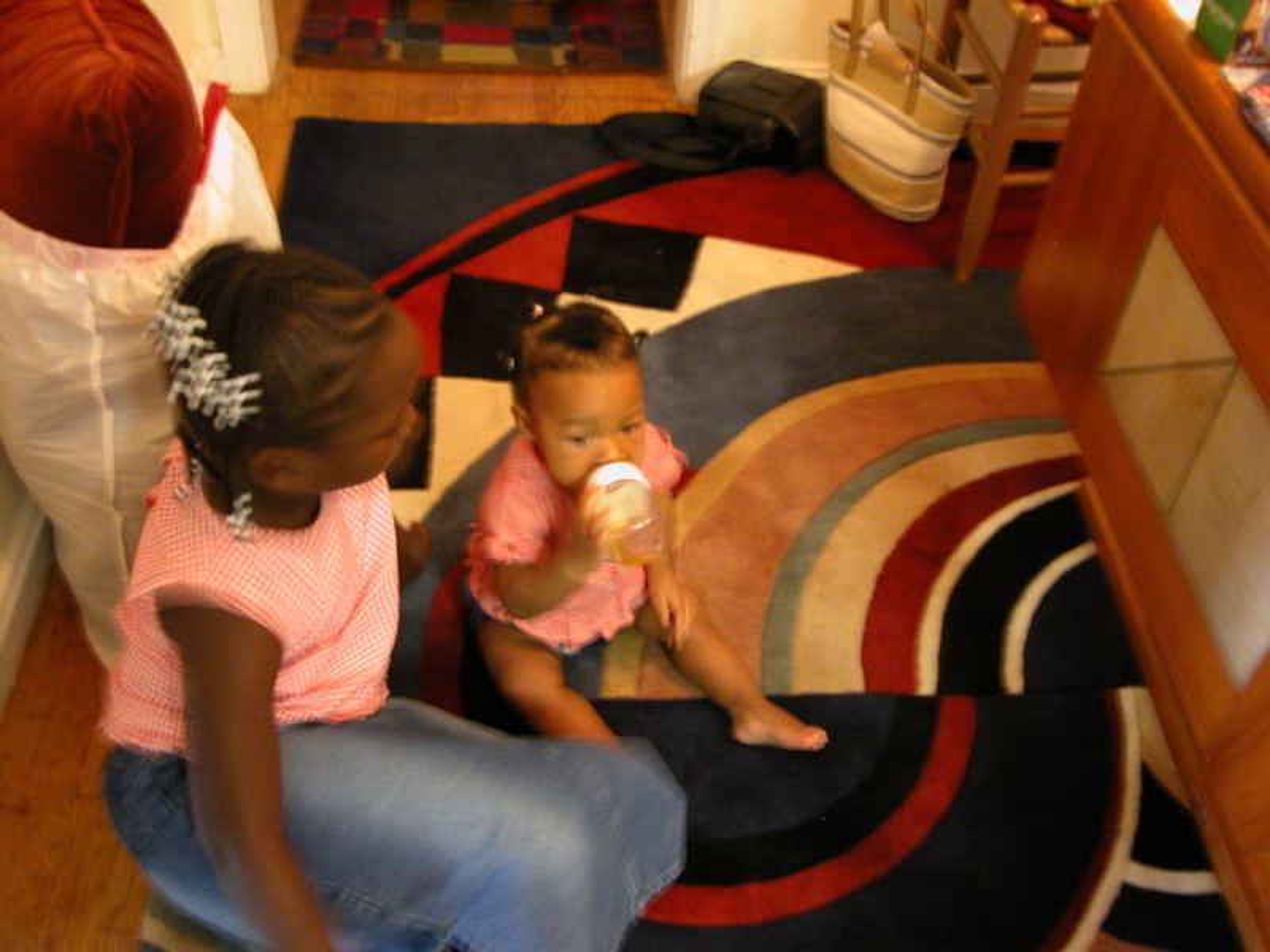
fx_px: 1284
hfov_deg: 52.6
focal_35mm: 35
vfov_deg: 40.7
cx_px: 635
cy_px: 476
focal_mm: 8.9
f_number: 2.8
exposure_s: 1/2.4
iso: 400
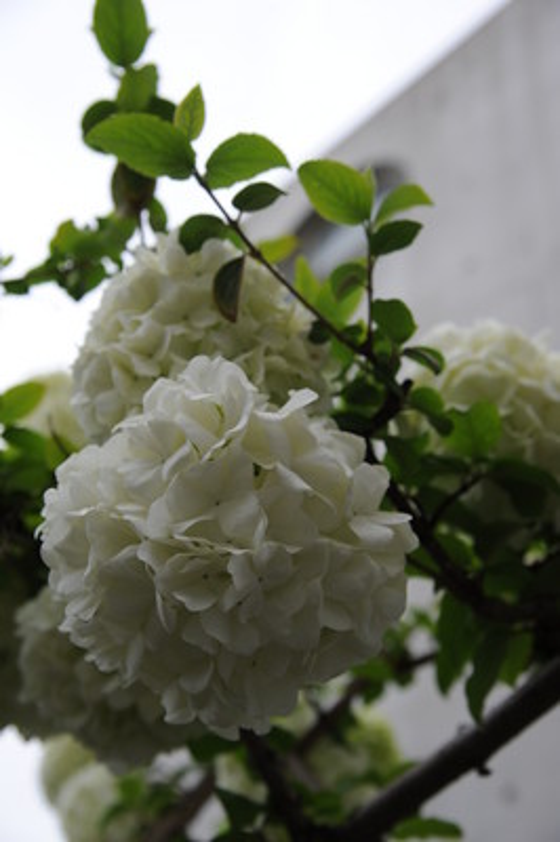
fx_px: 1169
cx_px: 280
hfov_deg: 26.9
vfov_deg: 39.6
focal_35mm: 50
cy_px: 421
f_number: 5
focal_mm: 50
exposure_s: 1/200
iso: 400
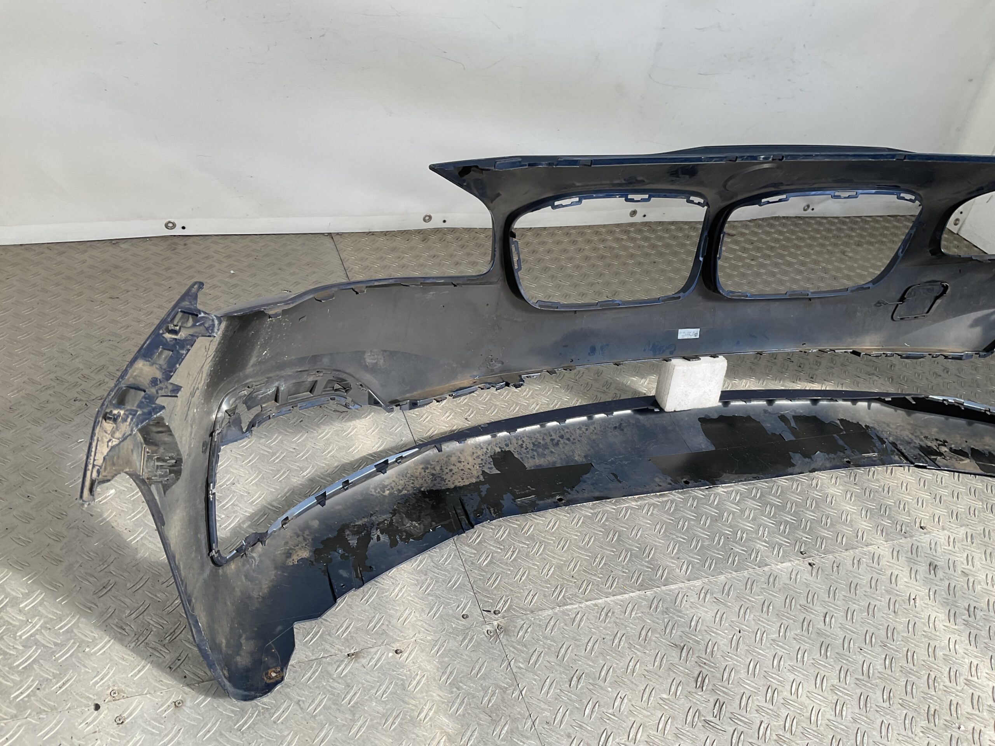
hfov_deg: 61.7
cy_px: 373
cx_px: 498
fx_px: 834
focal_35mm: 29
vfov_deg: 48.2
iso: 16
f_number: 1.8
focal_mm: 3
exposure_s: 1/344
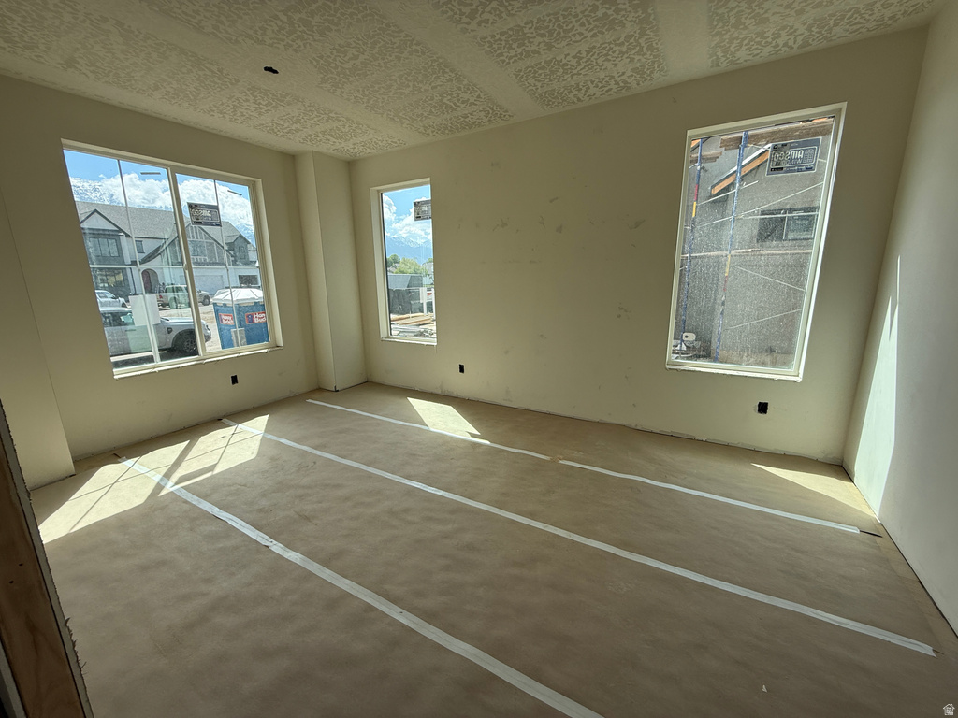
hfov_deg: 102.1
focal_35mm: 14
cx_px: 479
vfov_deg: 85.7
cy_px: 359
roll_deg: +1.3
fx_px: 387
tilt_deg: -12.3
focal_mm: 2.22
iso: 64
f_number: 2.2
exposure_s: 1/651
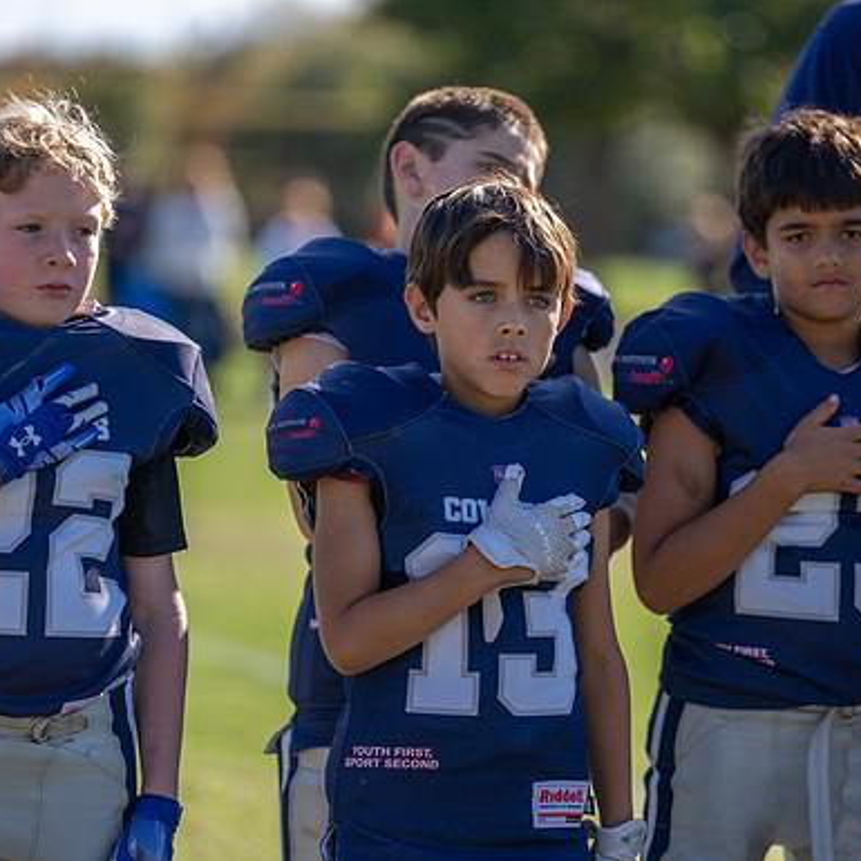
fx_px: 6416
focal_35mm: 228
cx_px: 499
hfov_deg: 7.7
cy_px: 430
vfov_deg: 7.7
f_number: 2.8
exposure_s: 1/4000
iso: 400
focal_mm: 178
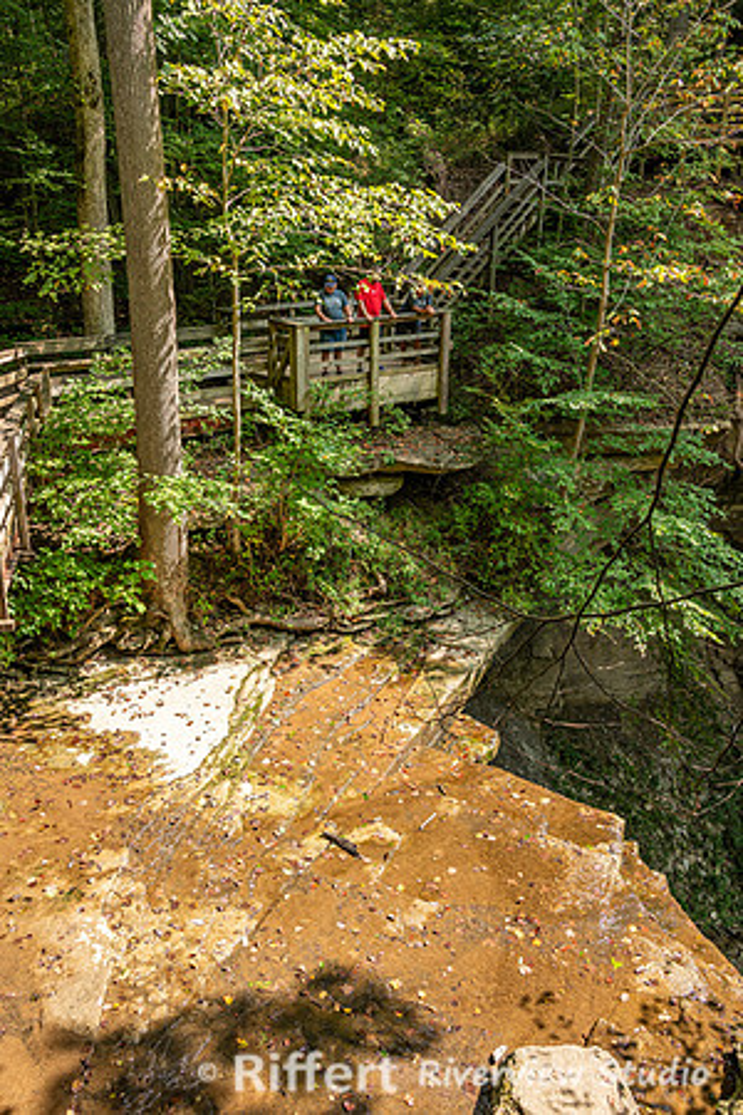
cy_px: 558
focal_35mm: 28
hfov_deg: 46.4
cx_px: 372
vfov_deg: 65.5
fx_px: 867
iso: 200
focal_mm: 28
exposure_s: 1/160
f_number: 8
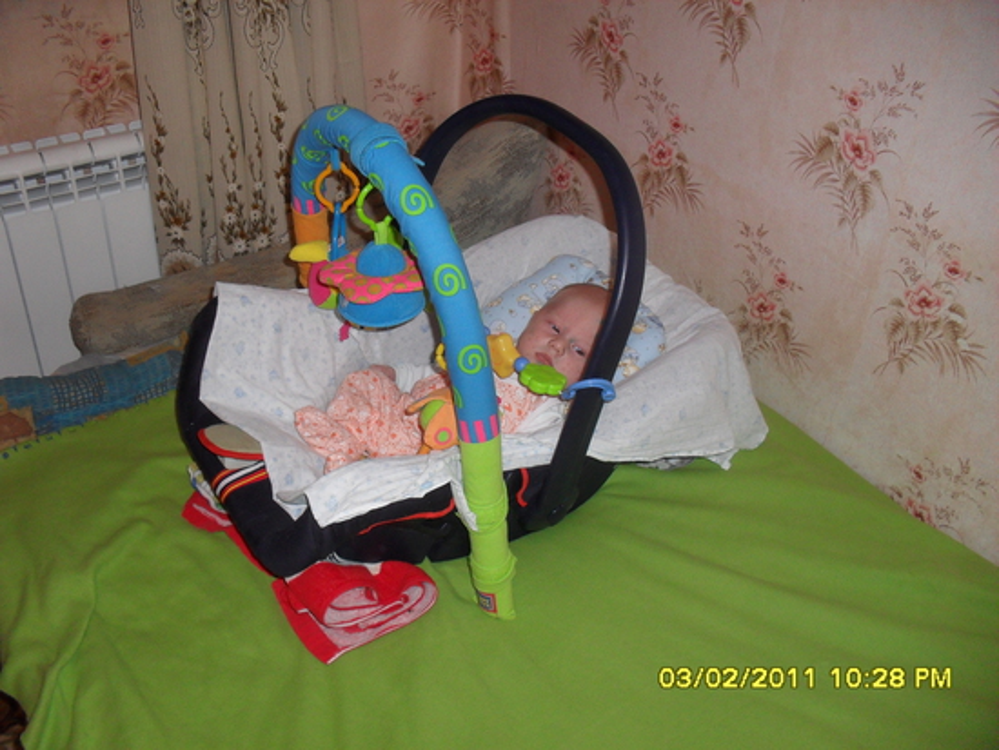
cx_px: 500
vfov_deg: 40.7
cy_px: 375
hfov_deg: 52.6
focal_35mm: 35
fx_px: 1011
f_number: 3.2
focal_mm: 6.3
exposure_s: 1/45
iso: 200
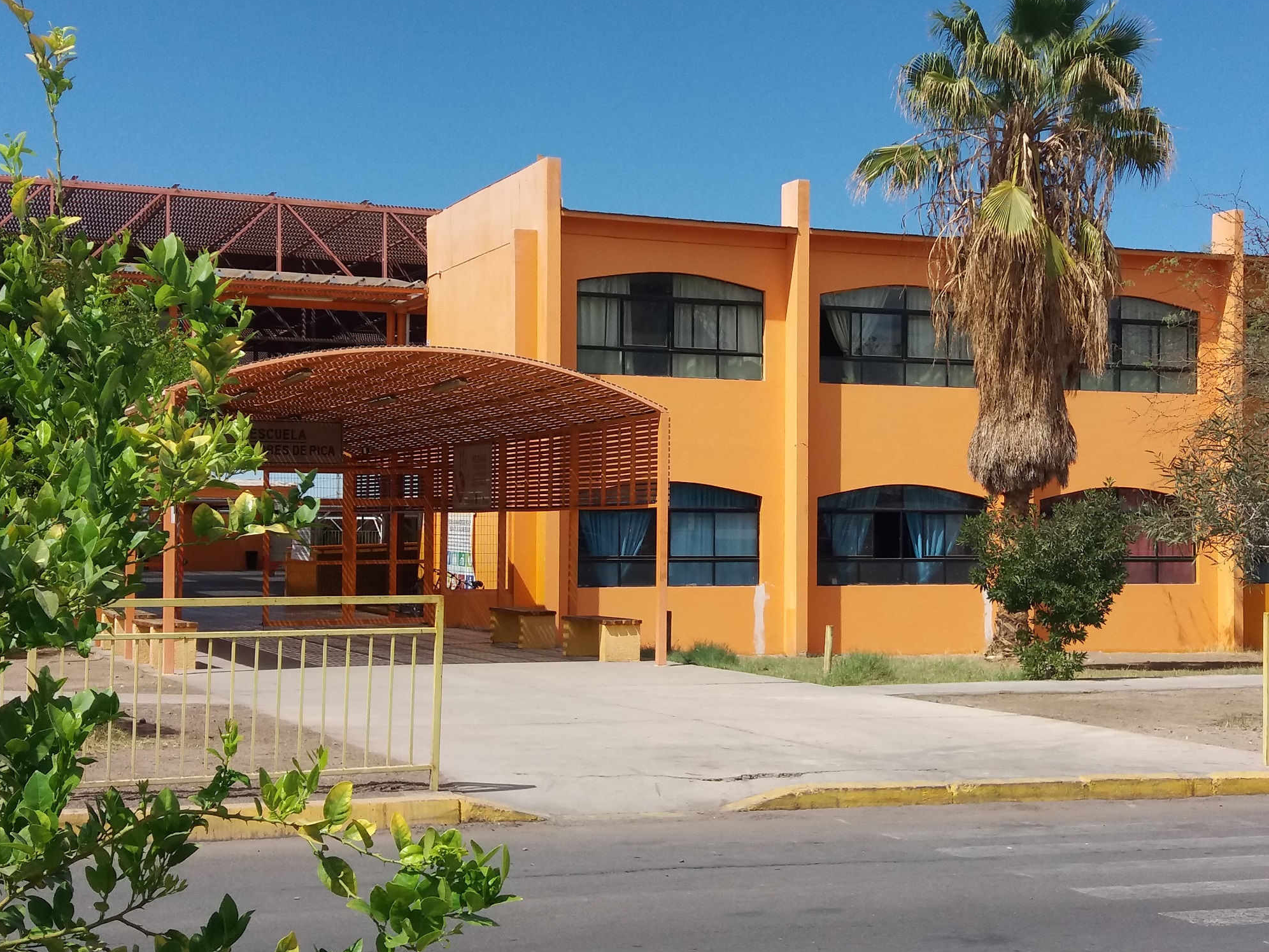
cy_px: 473
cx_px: 637
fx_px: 1063
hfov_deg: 61.7
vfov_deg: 48.2
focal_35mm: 29
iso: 64
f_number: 1.9
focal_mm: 3.7
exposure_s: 1/2036
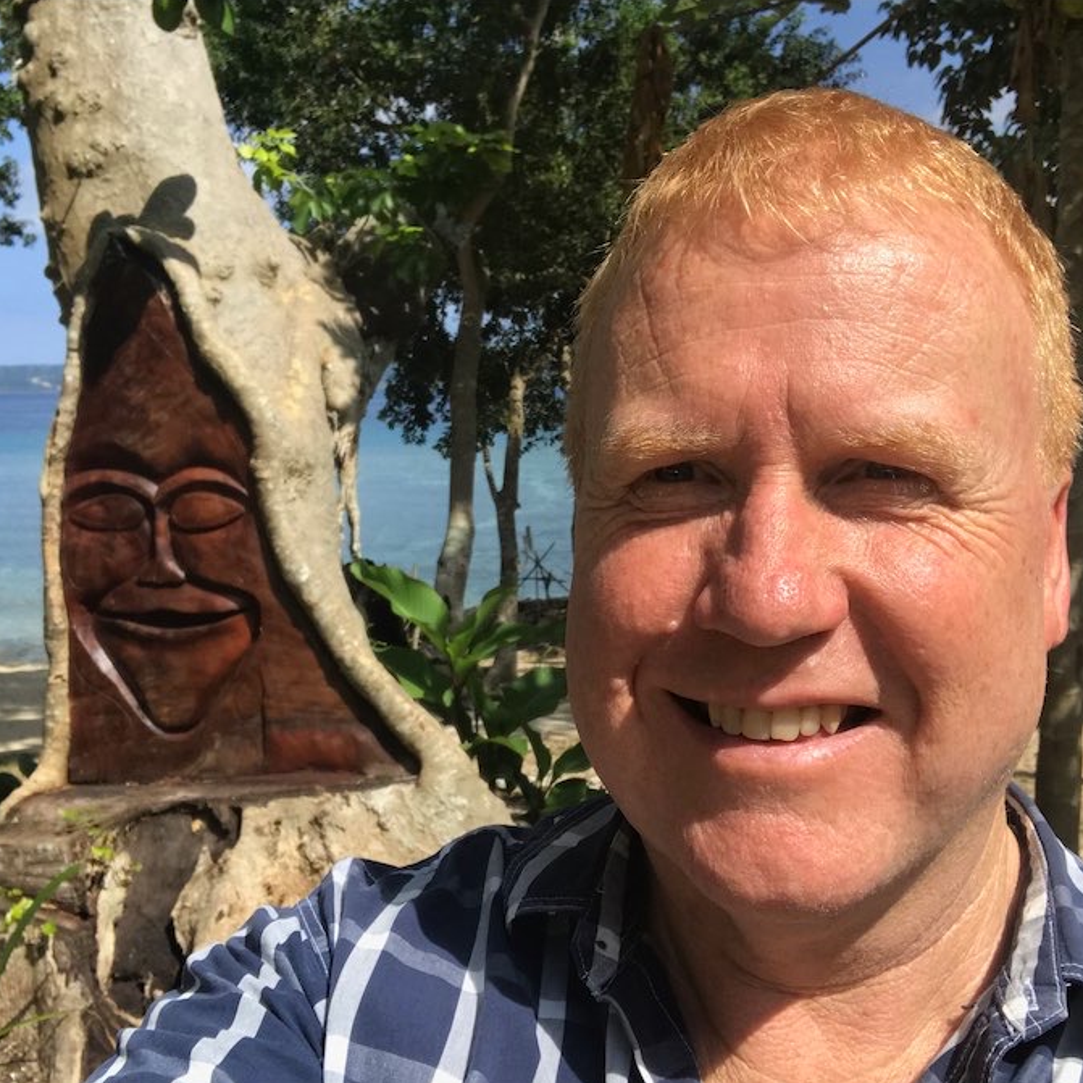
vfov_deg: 43.9
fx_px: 1345
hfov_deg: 43.9
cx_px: 557
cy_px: 542
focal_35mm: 38
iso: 25
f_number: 2.2
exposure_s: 1/1353
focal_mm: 2.87
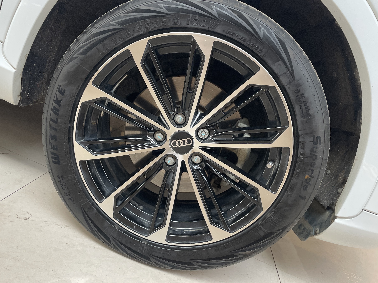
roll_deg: -23.7
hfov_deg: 61.6
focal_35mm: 29
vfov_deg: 48.2
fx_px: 317
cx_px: 177
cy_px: 136
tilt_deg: -15.2
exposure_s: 1/103
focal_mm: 4.2
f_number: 1.6
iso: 125
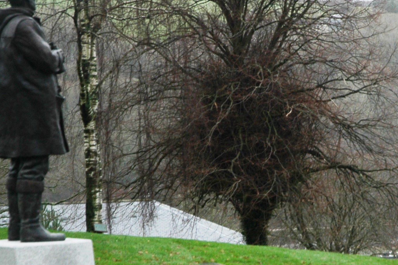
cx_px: 225
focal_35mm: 116
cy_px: 144
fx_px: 1279
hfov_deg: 17.7
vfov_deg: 11.8
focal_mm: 55
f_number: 4.5
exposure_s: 1/100
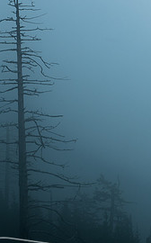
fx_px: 898
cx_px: 123
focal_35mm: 136
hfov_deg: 9.6
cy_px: 123
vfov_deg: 15.4
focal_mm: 62
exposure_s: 1/40
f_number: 8
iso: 64
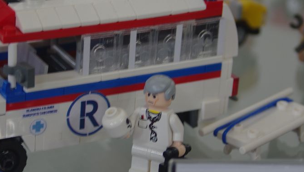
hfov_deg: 15.6
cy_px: 74
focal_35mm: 137
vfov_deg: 8.9
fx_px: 1106
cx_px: 84
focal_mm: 39
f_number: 3.5
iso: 100
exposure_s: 1/8
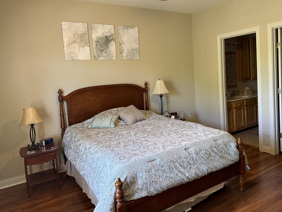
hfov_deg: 63.1
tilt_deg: -4.1
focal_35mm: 28
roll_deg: +3.9
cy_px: 90
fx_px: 228
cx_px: 162
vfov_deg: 49.6
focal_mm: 6.76
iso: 320
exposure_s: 1/60
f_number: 1.78
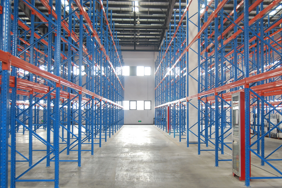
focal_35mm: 43
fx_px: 337
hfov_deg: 45.4
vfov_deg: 31.2
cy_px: 102
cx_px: 155
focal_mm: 26
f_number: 5
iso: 400
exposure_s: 1/30
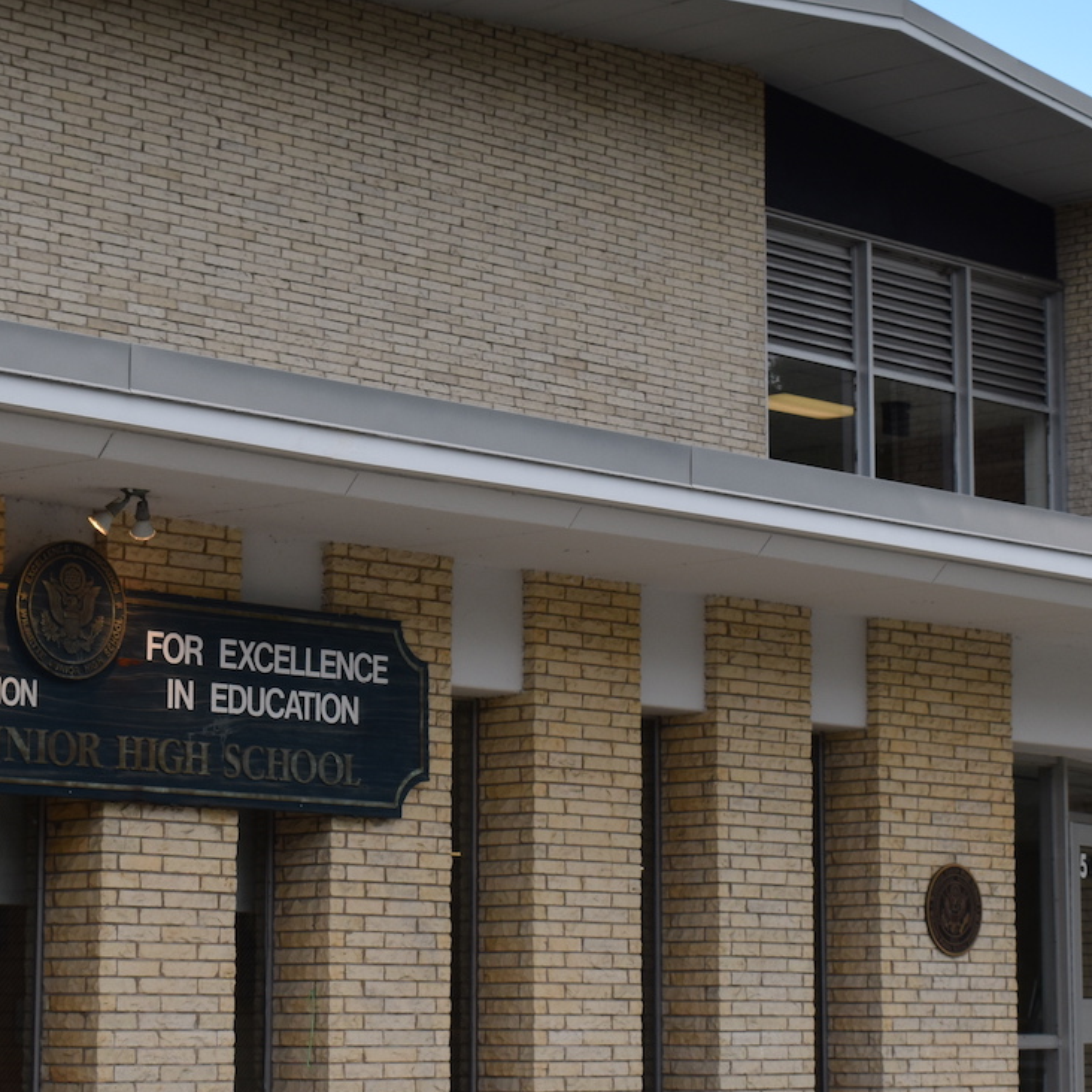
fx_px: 3355
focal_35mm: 94
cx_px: 471
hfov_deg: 18.5
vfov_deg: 18.5
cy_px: 555
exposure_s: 1/250
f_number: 8
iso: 280
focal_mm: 36
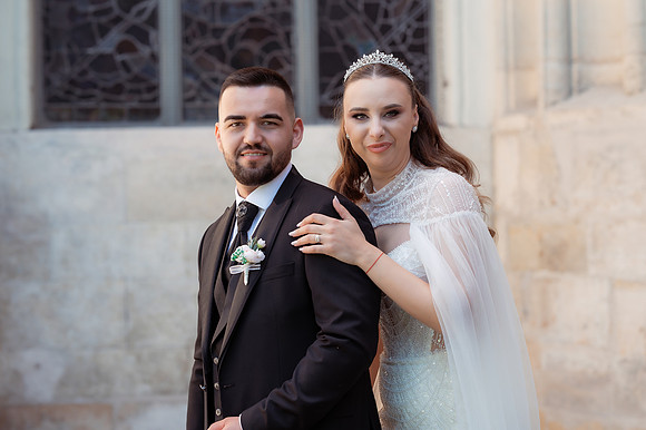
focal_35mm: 85
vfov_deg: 16.1
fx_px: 1524
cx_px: 323
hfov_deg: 23.9
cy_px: 215
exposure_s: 1/320
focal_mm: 85
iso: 200
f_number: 3.5
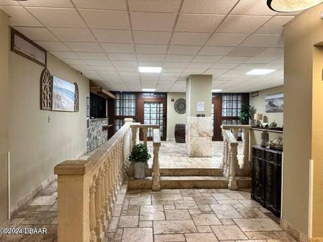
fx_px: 224
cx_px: 162
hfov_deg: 71.6
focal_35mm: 24
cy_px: 121
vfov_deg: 56.8
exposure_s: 1/60
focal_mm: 6.86
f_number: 1.78
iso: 400
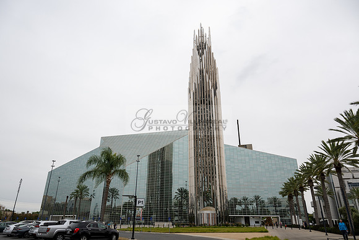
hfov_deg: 73.7
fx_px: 239
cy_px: 120
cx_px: 180
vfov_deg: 53.2
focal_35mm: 24
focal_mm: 24
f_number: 9
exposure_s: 1/250
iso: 200
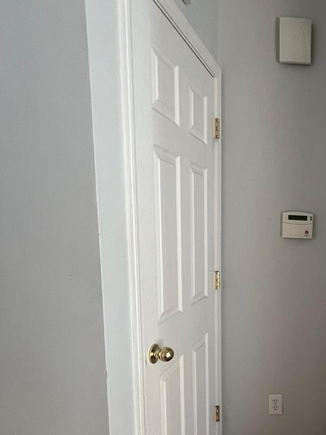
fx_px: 351
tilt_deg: -9.1
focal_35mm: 28
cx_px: 344
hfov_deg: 41.5
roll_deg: -1.8
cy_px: 289
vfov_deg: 61.9
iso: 160
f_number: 1.8
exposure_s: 1/60
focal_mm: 1.57
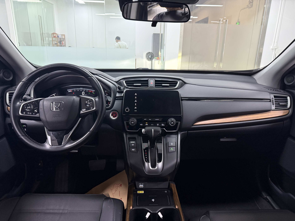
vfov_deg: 56.8
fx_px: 205
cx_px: 148
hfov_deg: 71.6
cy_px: 110
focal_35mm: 24
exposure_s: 1/50
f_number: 1.78
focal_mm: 6.76
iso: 500
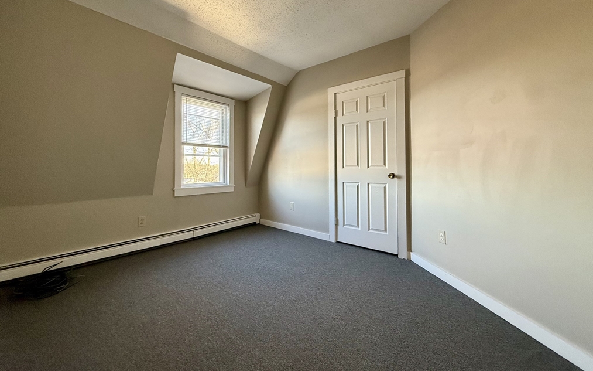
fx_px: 242
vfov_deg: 74.5
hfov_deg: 101.5
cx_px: 295
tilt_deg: +1.1
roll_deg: +0.7
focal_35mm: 15
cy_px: 164
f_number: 2.2
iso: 500
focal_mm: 2.22
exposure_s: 1/120
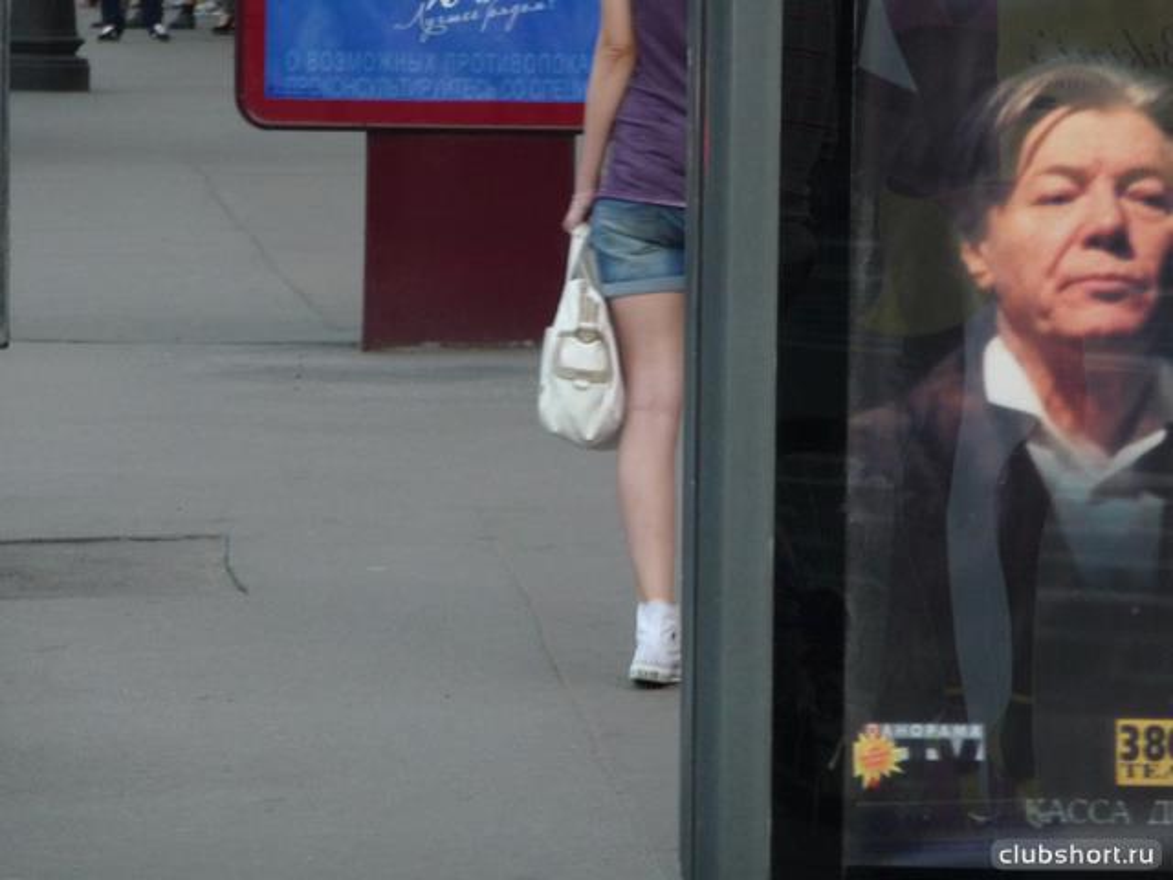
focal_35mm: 315
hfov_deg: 6.3
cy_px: 440
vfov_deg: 4.7
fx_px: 10674
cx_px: 586
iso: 250
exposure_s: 1/60
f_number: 4.9
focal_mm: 47
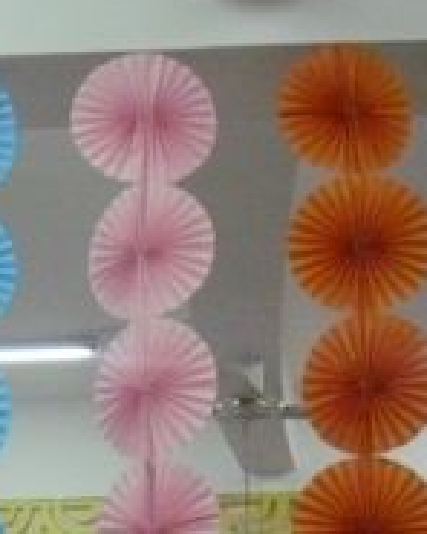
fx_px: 1580
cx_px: -98
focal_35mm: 100
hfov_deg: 14.8
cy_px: 432
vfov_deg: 19.0
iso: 800
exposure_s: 1/80
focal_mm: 6.2
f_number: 2.8
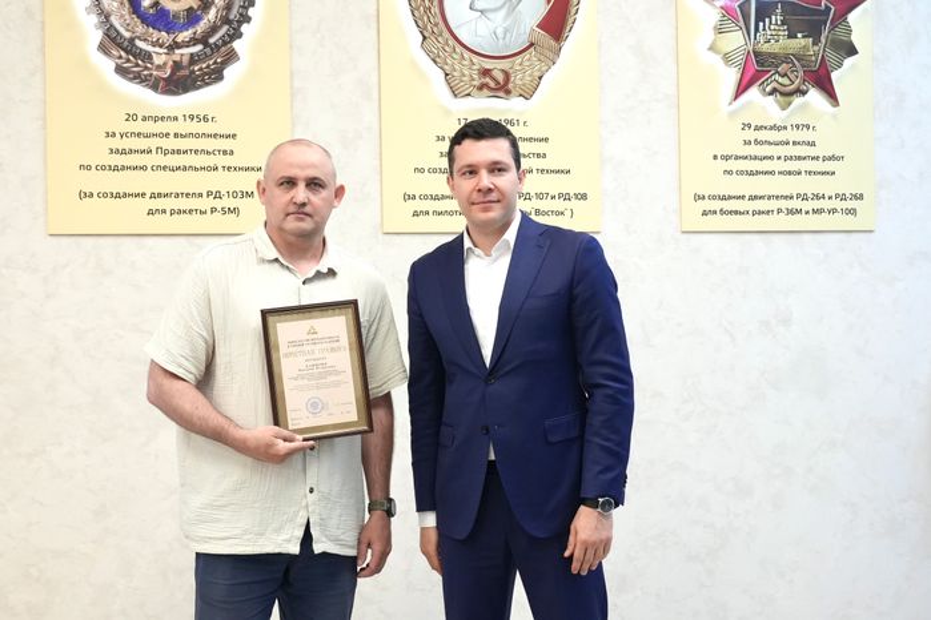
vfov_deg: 28.1
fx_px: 1241
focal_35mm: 48
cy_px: 310
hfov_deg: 41.1
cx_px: 466
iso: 3200
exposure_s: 1/160
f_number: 5.6
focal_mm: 32
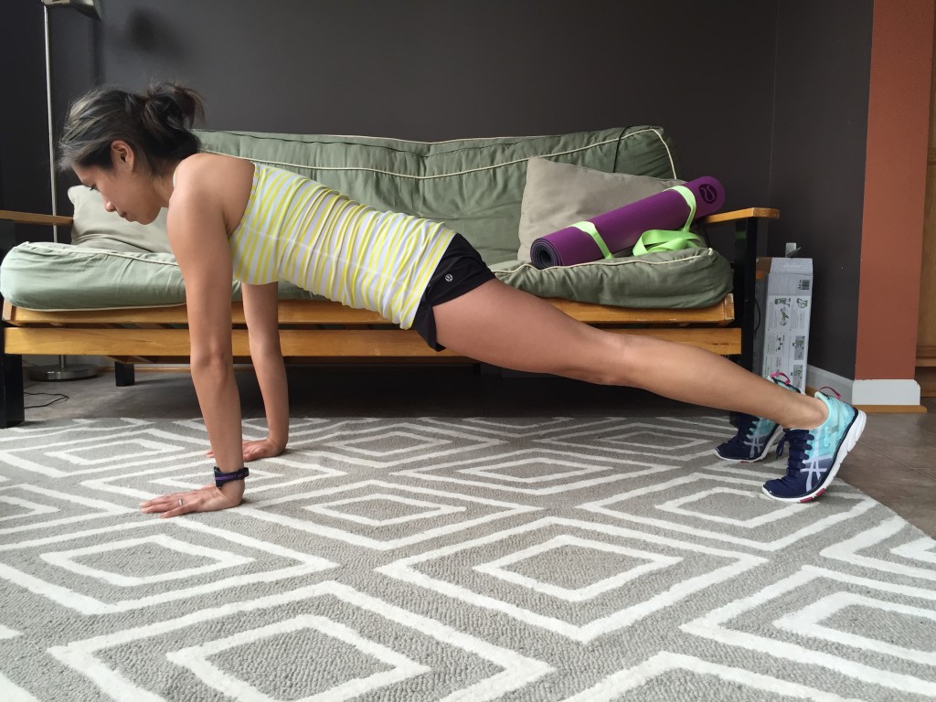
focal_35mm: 29
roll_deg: -0.6
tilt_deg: -8.1
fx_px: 784
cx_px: 468
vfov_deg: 48.2
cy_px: 351
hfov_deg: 61.7
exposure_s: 1/40
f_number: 2.2
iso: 32
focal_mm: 4.15
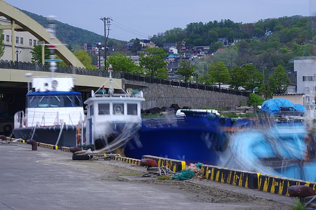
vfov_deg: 10.3
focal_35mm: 132
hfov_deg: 15.6
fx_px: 1156
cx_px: 158
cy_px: 105
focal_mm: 87.5
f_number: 11
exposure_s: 4
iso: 100
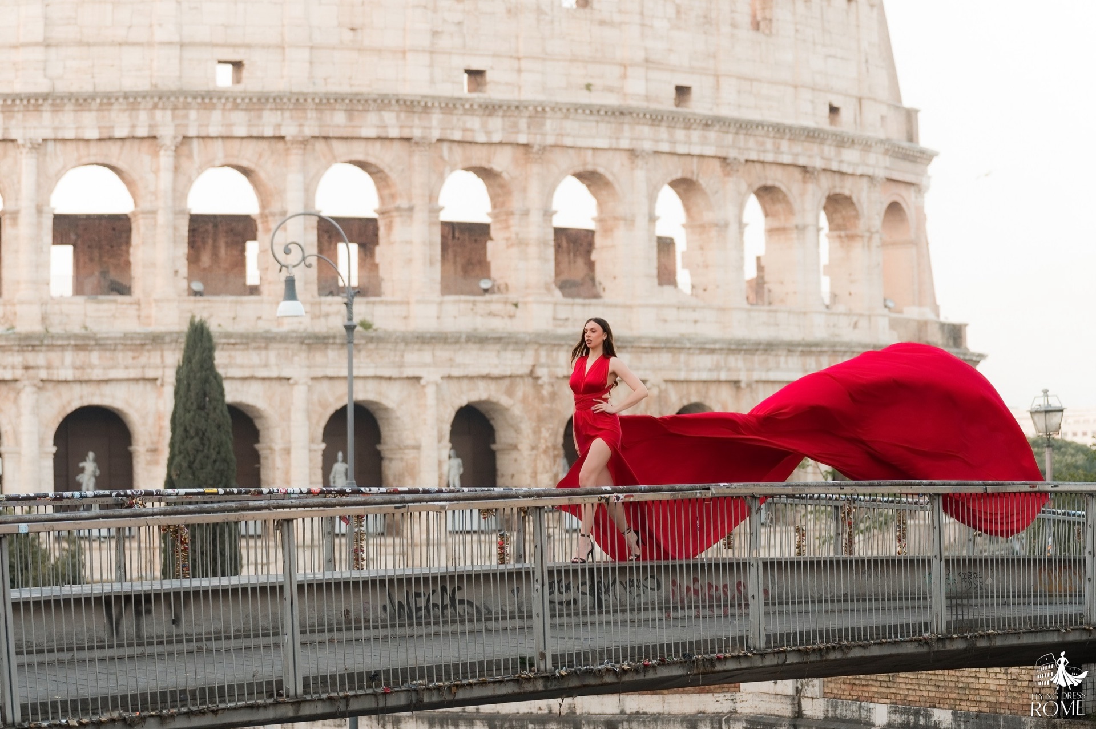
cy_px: 364
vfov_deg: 18.6
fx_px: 2221
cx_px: 548
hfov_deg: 27.7
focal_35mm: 73
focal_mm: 73
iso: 2000
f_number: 2.8
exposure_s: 1/400
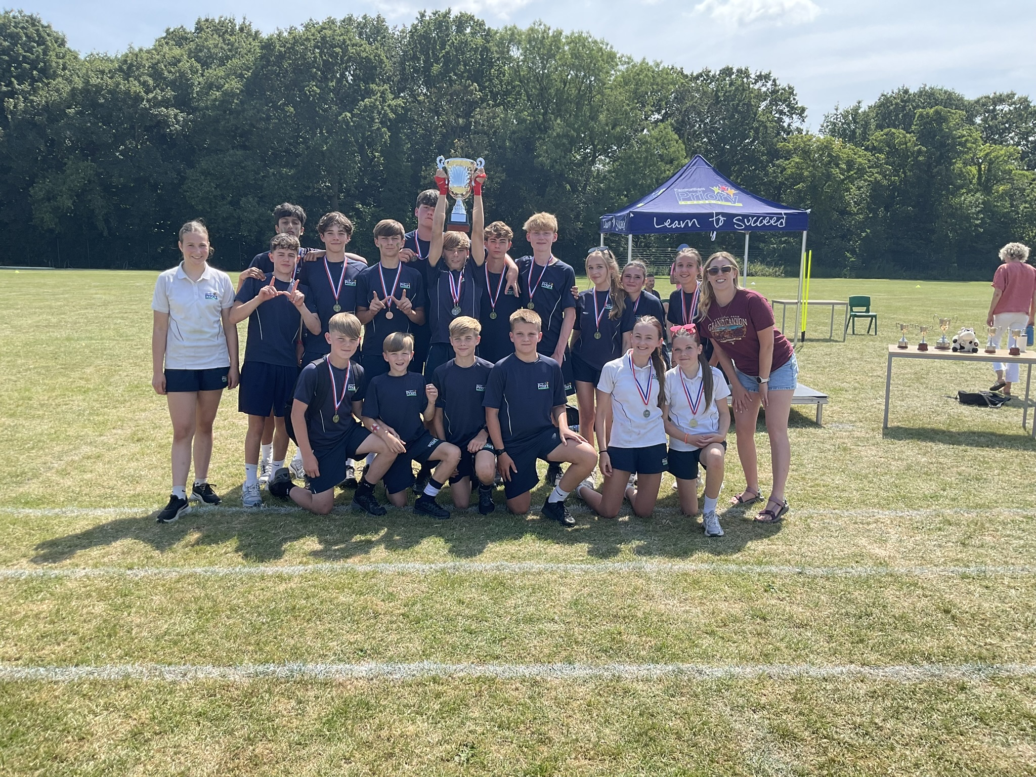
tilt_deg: -9.8
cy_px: 388
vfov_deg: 48.2
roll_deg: -0.7
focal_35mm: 29
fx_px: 868
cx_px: 518
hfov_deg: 61.7
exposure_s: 1/816
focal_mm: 3
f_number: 1.8
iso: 16
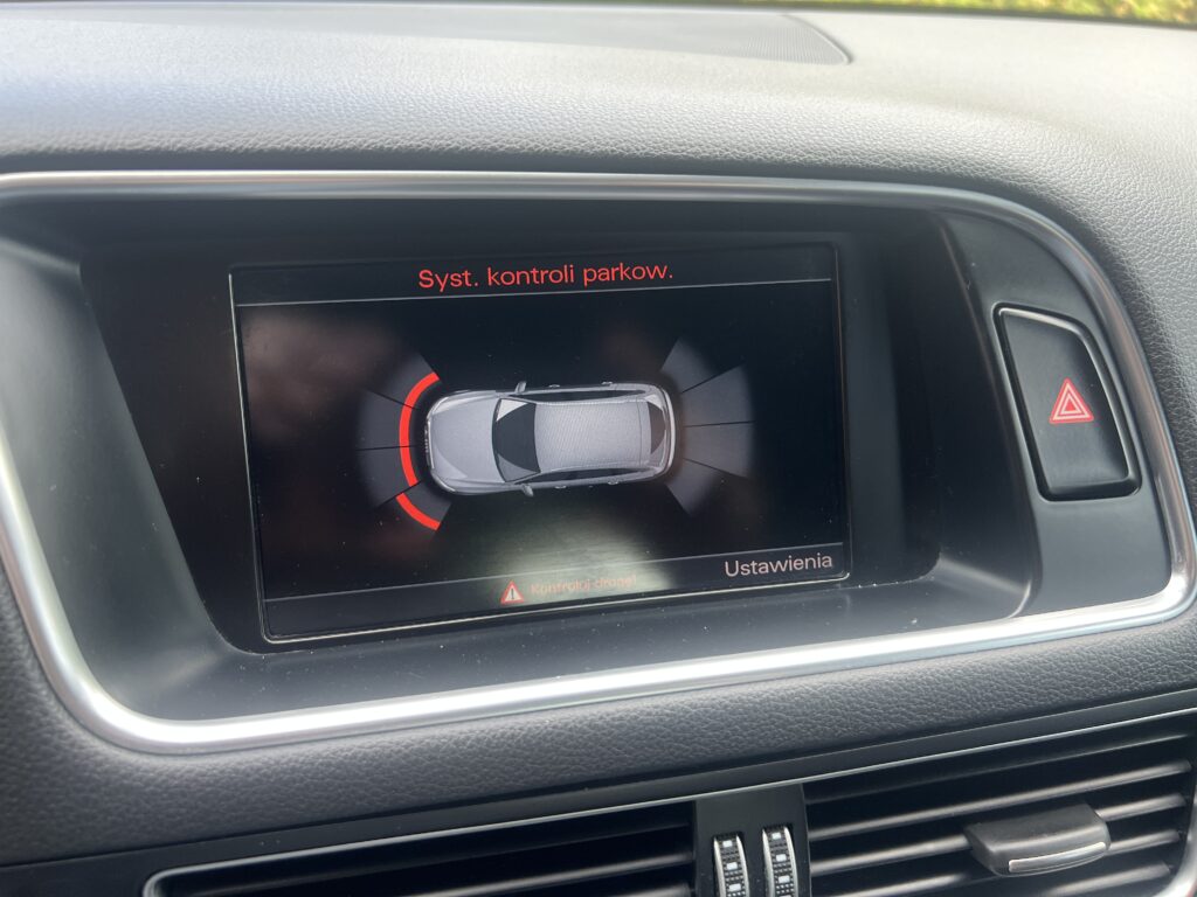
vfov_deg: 53.1
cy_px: 448
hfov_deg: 67.3
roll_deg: -0.6
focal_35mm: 26
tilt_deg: -26.8
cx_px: 598
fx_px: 899
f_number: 1.5
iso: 125
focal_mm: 5.7
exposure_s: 1/121
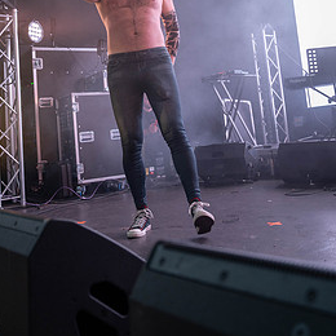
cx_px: 167
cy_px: 66
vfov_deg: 37.0
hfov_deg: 38.3
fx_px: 483
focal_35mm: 44
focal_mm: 30
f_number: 3.2
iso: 220
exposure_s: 1/200
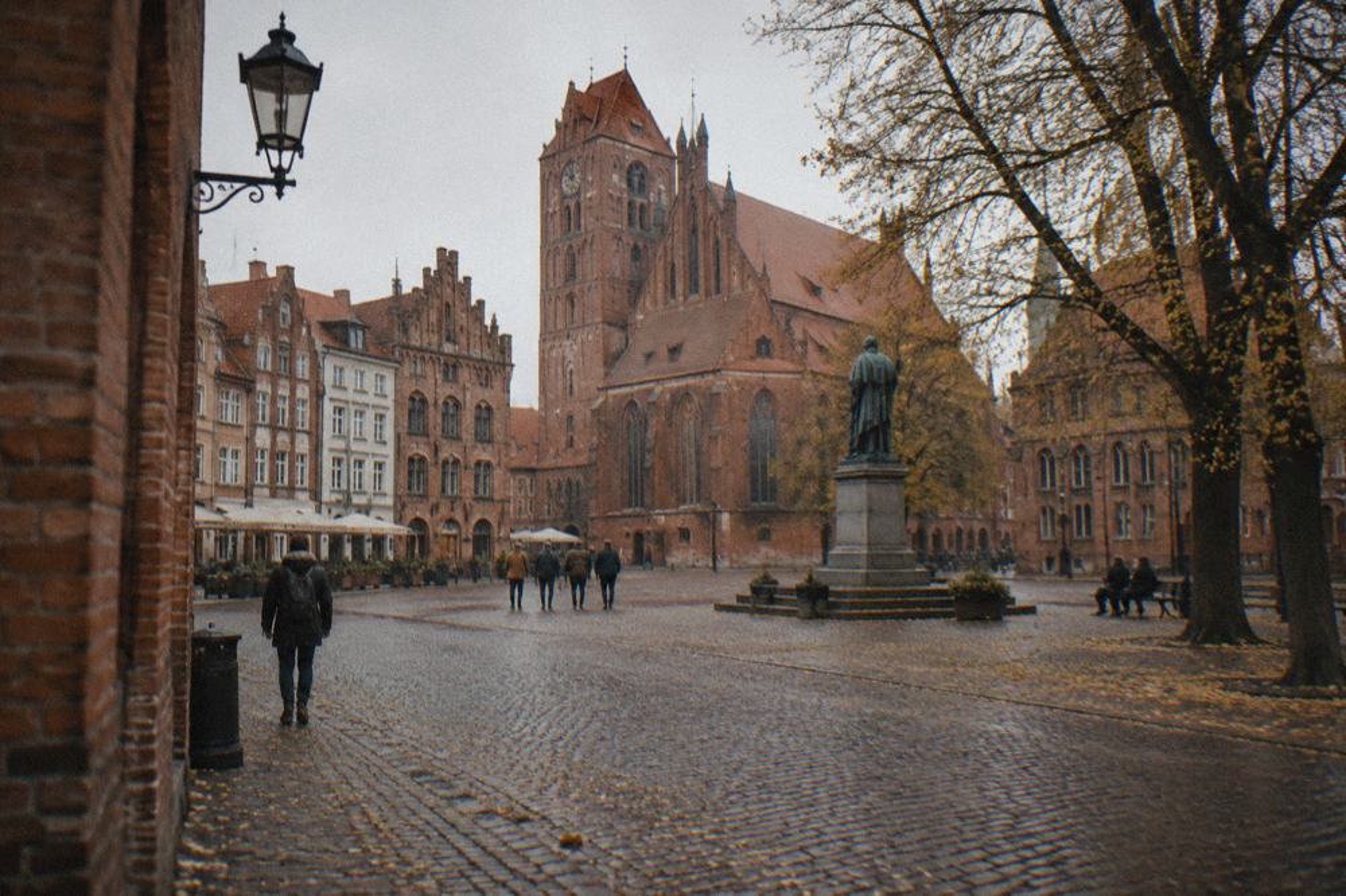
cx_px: 673
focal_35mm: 40
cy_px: 448
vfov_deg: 33.4
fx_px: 1495
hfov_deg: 48.5
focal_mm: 40
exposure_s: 1/400
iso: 500
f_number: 8
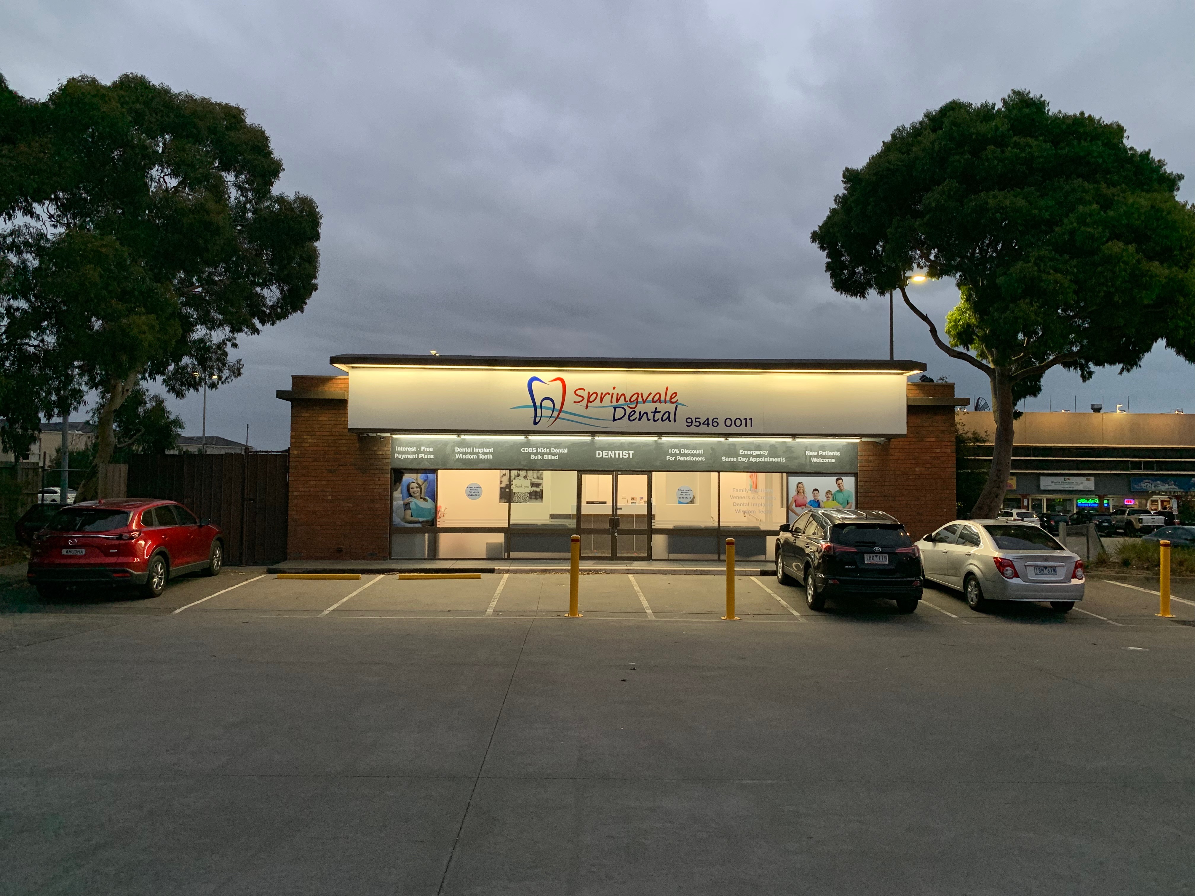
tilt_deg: +2.9
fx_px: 898
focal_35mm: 26
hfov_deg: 67.3
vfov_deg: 53.1
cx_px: 598
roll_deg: -0.9
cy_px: 448
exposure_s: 1/50
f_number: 1.8
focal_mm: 4.25
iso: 100
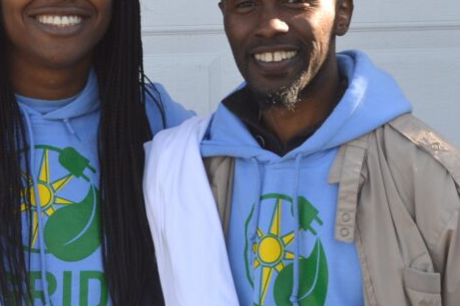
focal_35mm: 60
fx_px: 766
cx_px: 170
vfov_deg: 22.4
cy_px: 77
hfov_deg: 33.2
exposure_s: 1/160
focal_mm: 24
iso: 100
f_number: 6.3
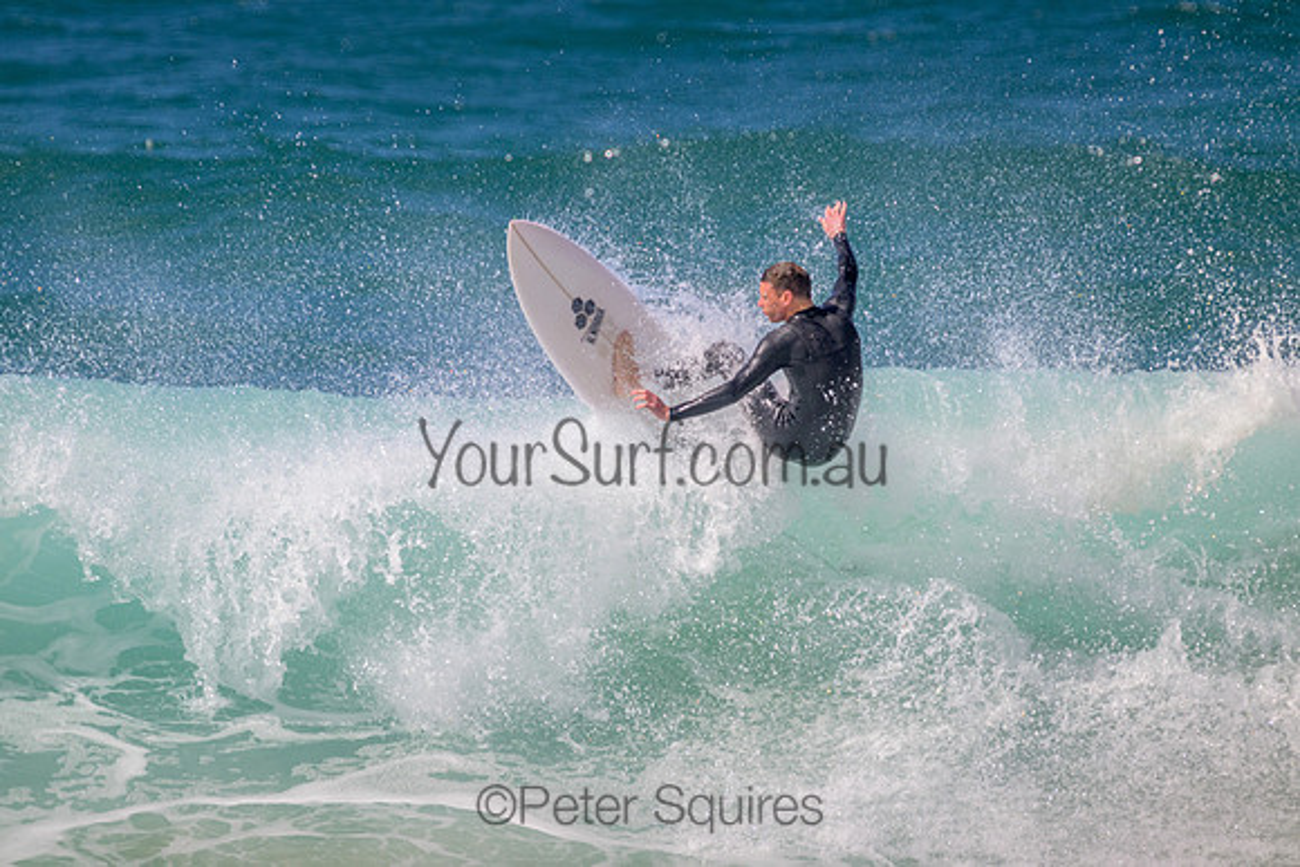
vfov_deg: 1.7
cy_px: 434
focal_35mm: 800
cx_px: 650
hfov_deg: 2.6
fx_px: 28894
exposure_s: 1/1600
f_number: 11
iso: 640
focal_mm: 800
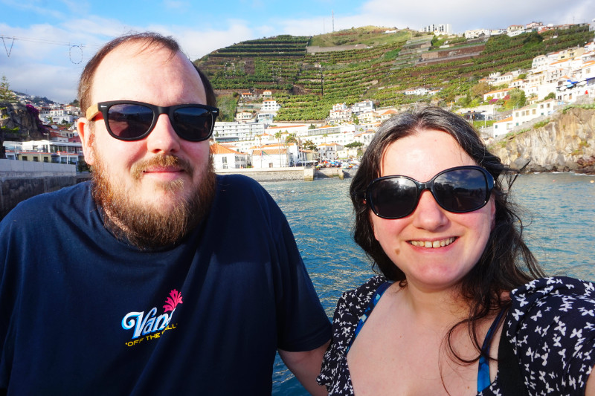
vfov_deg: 53.1
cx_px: 298
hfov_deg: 73.8
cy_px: 198
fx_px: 397
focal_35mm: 24
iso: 100
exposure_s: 1/80
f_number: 13
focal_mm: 16
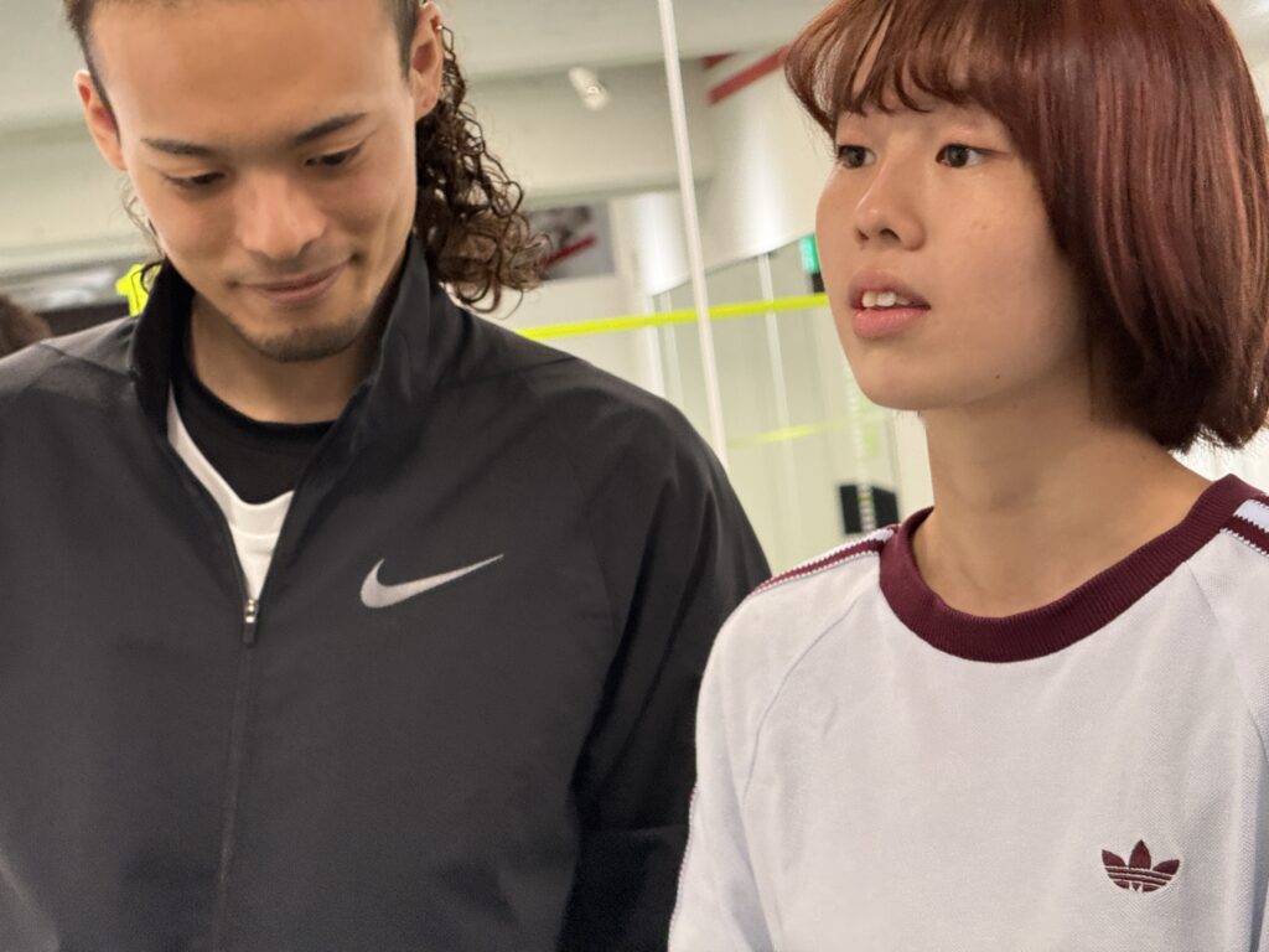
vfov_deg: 12.3
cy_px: 476
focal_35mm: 120
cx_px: 634
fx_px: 4399
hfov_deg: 16.4
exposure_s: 1/100
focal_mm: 15.66
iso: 400
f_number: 2.8
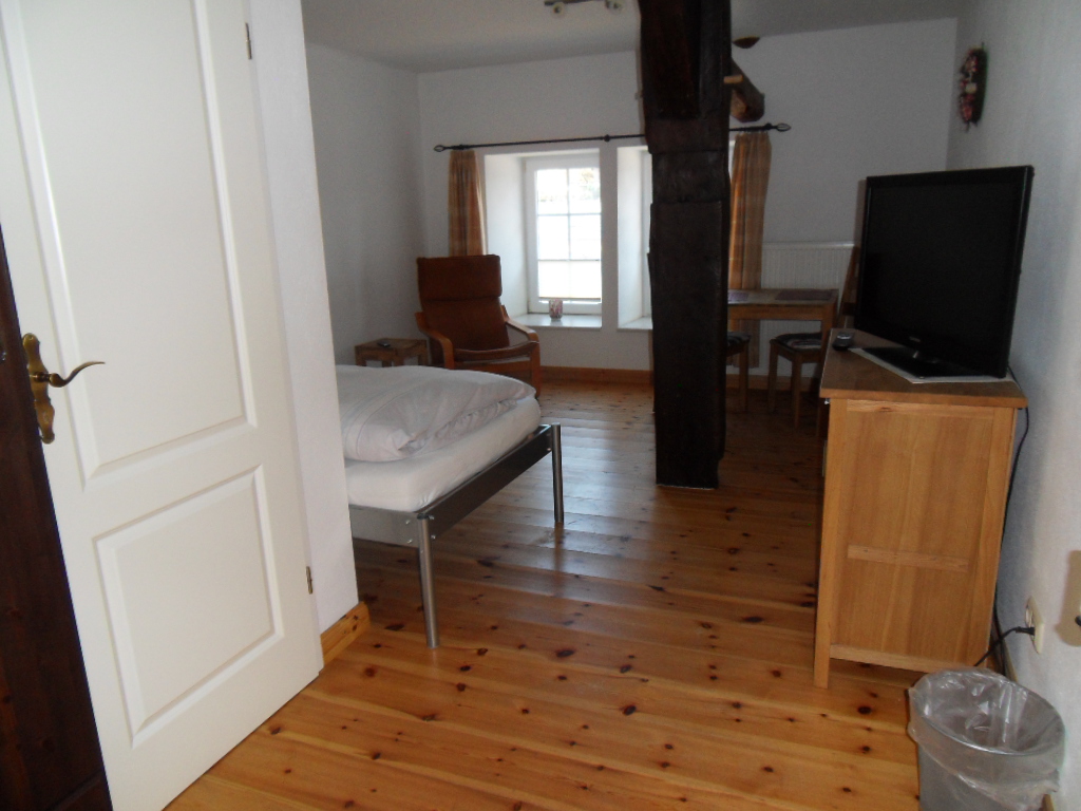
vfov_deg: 56.8
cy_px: 406
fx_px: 749
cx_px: 540
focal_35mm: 24
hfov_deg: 71.6
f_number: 3.3
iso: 200
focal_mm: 4.2
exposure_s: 1/30
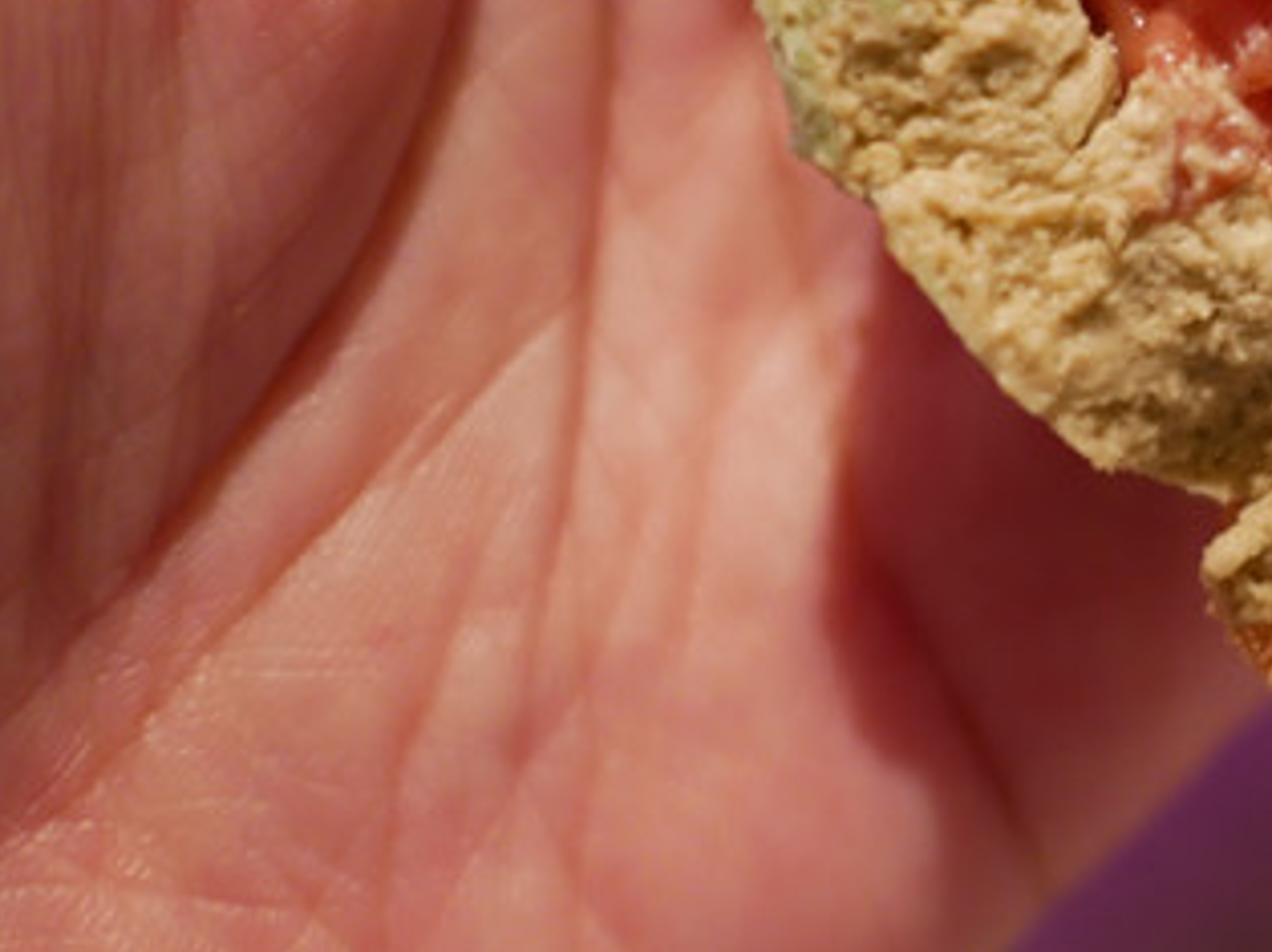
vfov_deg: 16.3
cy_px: -249
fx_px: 3158
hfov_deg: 20.8
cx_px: 1649
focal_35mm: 86
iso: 200
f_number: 1.7
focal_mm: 15
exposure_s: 1/60
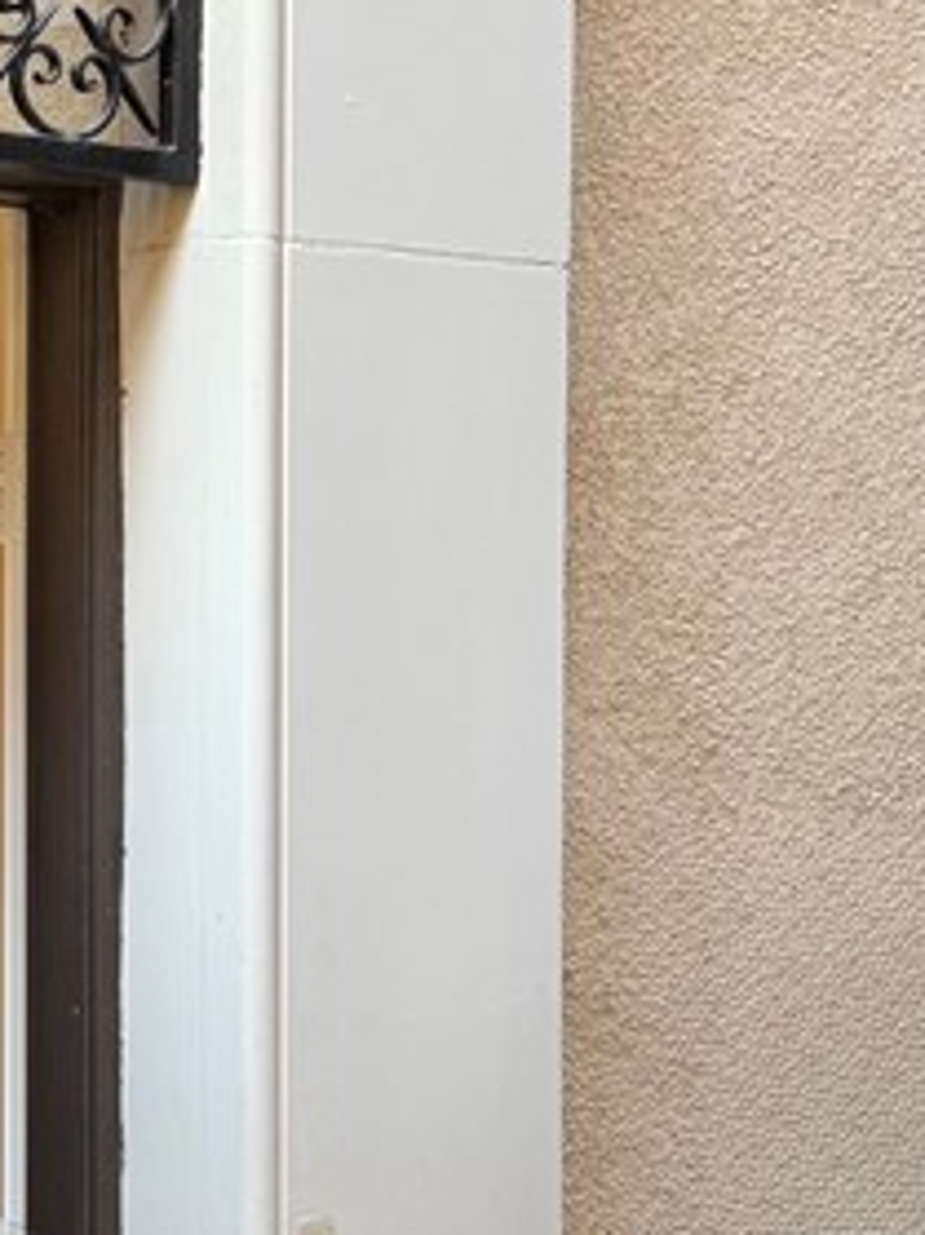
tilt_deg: -2.3
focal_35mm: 88
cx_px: -9
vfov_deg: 22.2
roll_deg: +0.8
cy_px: 730
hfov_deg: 16.4
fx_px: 3138
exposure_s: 1/121
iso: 200
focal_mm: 6.76
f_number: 1.78
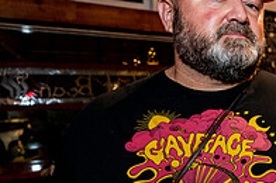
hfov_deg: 31.9
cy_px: 106
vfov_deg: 31.0
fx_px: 329
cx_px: 376
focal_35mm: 43
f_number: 3.2
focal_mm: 14
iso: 2000
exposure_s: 1/100
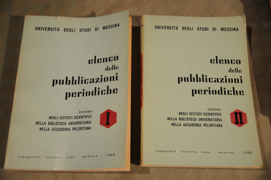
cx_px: 136
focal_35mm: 44
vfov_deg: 30.8
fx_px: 327
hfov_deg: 45.0
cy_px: 90
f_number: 2.8
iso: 200
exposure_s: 1/20
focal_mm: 29
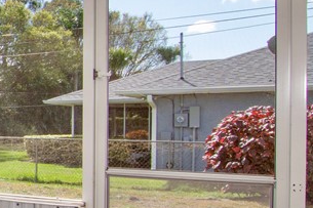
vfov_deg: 23.0
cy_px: 133
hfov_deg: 23.6
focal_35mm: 59
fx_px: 511
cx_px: -204
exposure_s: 1/250
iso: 320
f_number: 10
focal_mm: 11
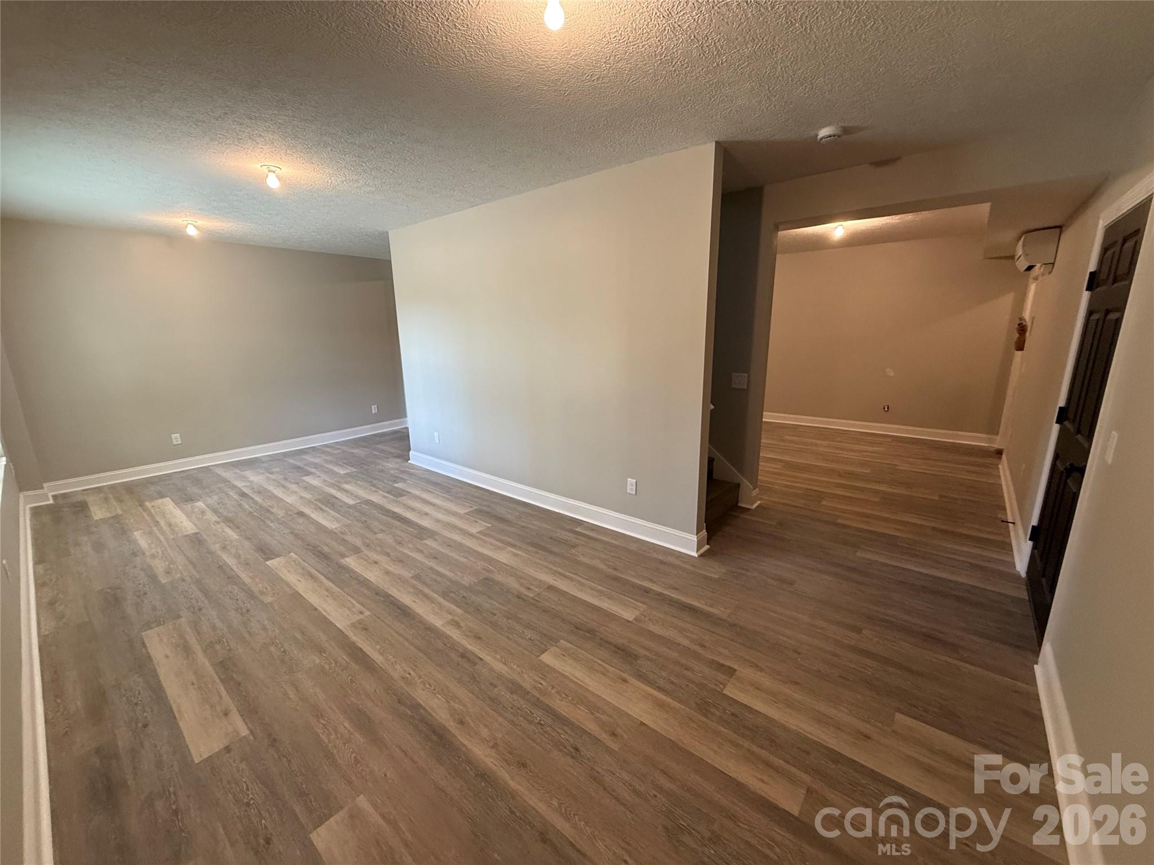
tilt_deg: -12.1
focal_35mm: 14
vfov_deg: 85.7
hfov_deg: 102.1
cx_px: 577
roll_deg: +1.3
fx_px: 467
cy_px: 432
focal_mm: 2.22
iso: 250
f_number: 2.2
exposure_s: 1/60
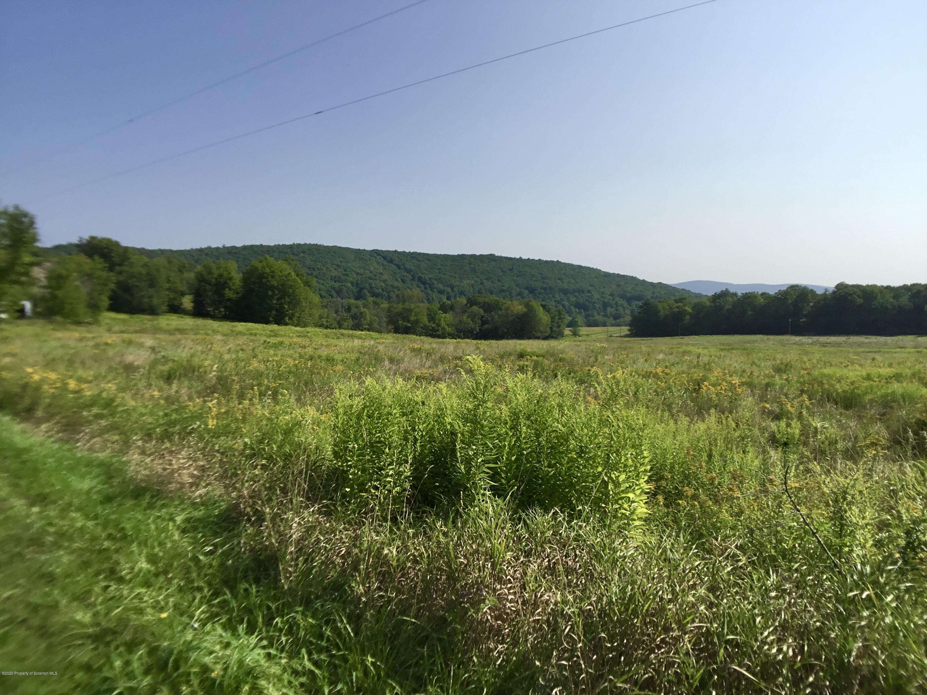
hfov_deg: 58.4
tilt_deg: -6.5
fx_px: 830
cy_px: 348
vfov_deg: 45.4
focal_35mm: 31
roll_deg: -0.6
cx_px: 464
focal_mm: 3.3
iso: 25
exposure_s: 1/1942
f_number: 2.4
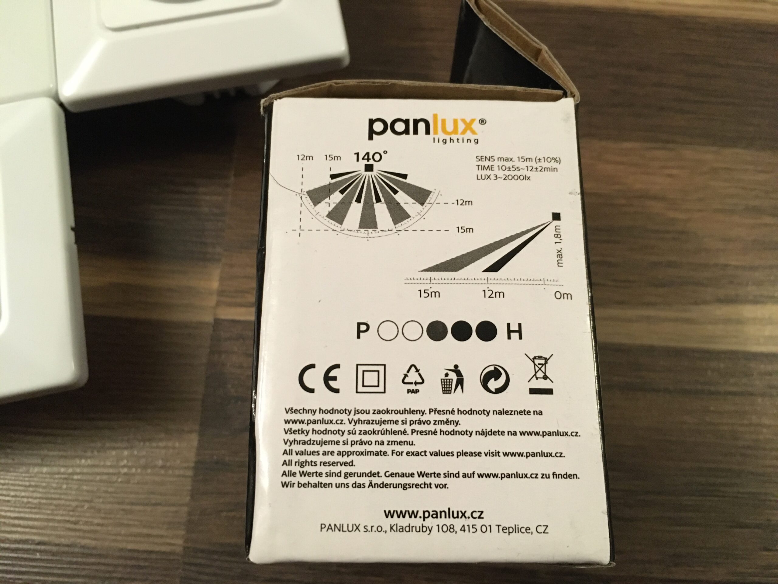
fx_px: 652
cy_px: 292
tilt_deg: -73.8
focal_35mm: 29
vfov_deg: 48.2
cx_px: 389
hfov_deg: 61.7
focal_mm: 4.15
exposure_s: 1/17
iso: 250
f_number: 2.2
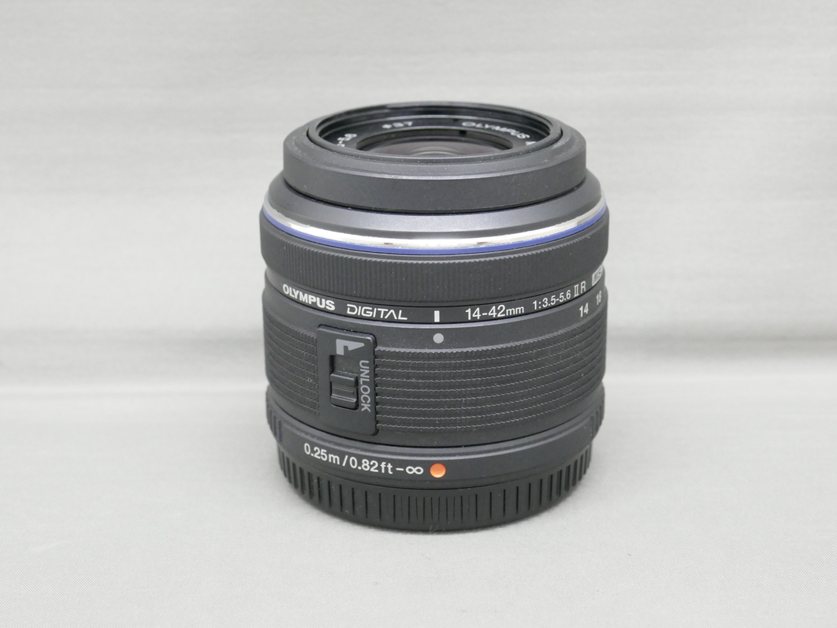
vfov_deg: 23.3
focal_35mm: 63
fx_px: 1524
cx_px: 450
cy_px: 314
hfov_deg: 30.7
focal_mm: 21
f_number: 5.6
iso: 1600
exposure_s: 1/20
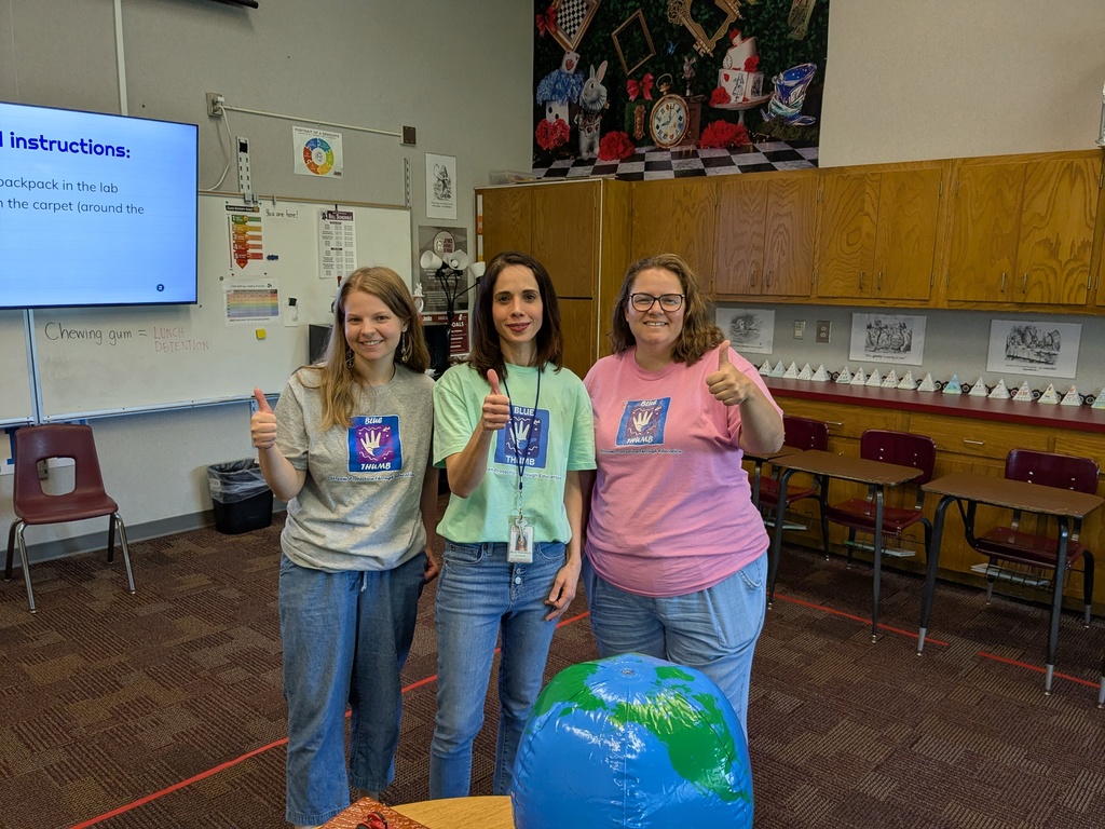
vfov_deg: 51.4
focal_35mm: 27
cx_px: 552
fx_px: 862
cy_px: 414
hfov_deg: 65.3
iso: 129
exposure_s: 1/120
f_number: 1.73
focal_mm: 4.38
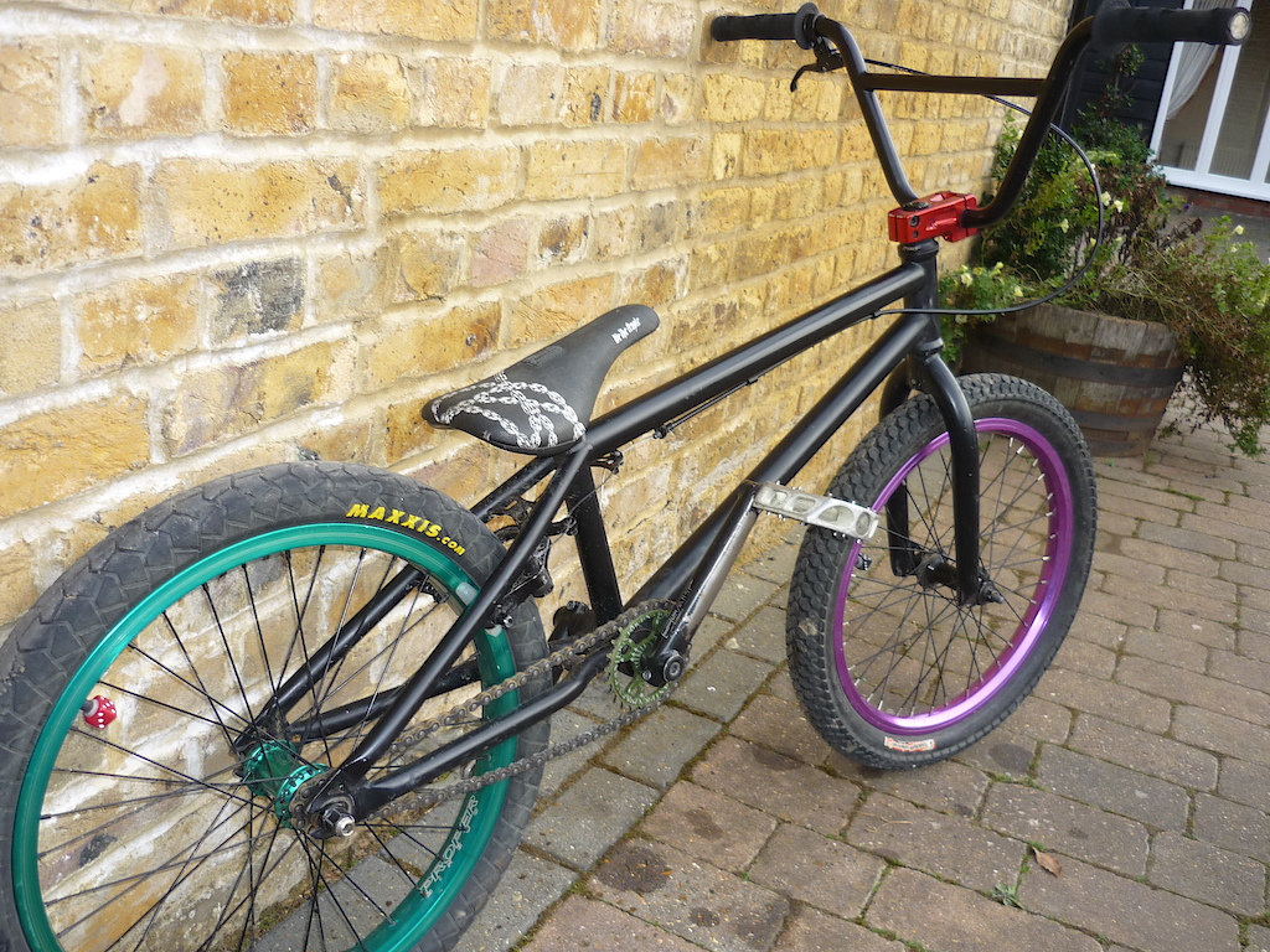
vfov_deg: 42.9
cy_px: 476
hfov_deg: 55.4
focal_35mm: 33
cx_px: 635
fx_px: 1211
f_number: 2.8
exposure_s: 1/100
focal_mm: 5.5
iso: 100
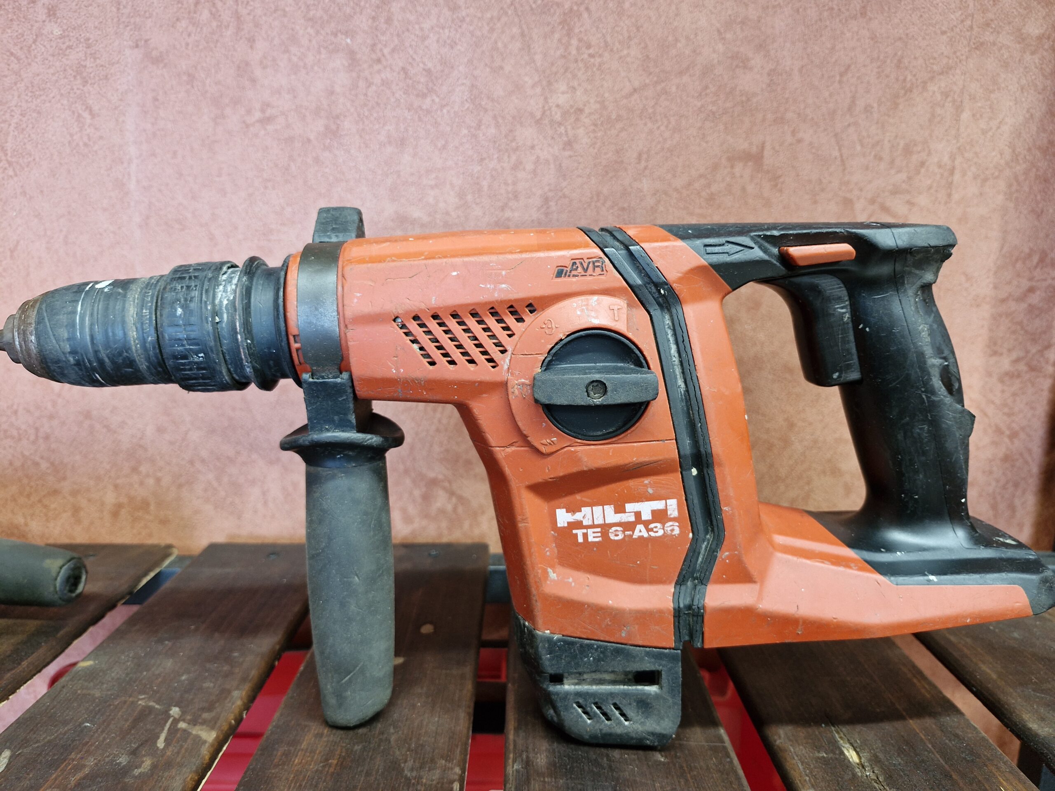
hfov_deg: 73.9
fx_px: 701
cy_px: 396
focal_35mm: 23
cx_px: 528
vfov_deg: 58.9
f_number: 1.8
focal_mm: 5.54
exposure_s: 1/100
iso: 50
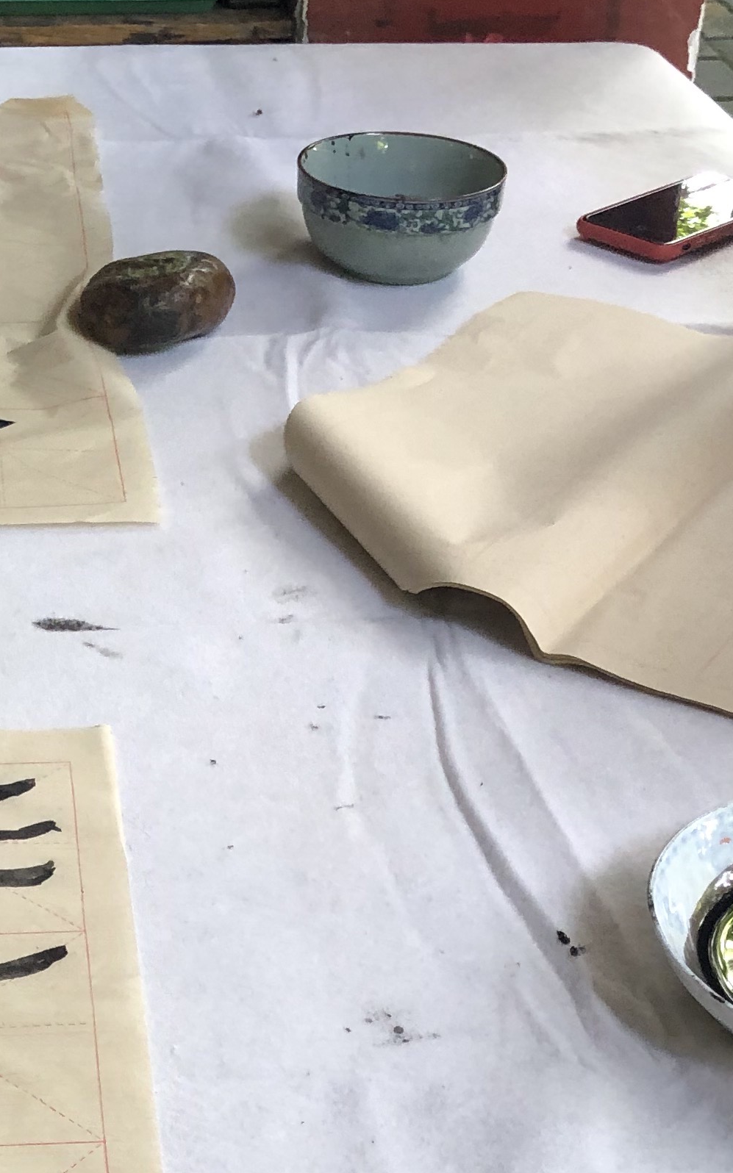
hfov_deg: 17.2
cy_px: 856
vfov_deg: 27.2
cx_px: 133
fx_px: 2398
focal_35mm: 75
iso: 32
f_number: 1.8
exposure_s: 1/30
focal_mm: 4
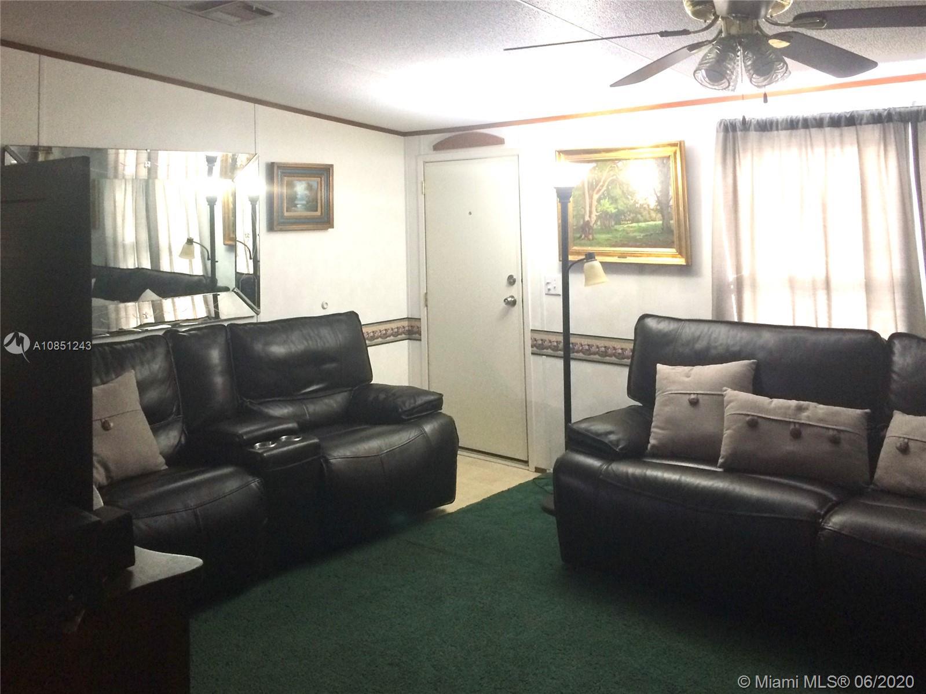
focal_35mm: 29
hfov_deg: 61.7
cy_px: 347
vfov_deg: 48.2
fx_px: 776
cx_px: 463
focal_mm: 4.15
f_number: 2.2
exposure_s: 1/30
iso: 160
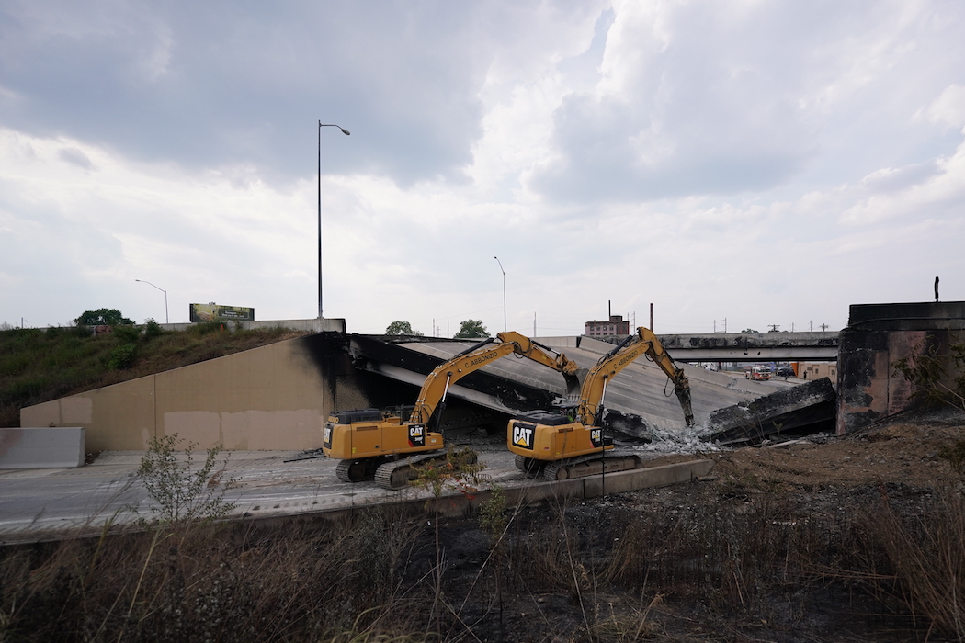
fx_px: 429
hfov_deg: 96.3
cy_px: 358
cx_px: 541
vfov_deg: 73.5
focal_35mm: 16
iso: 400
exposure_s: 1/12800
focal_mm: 14
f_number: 2
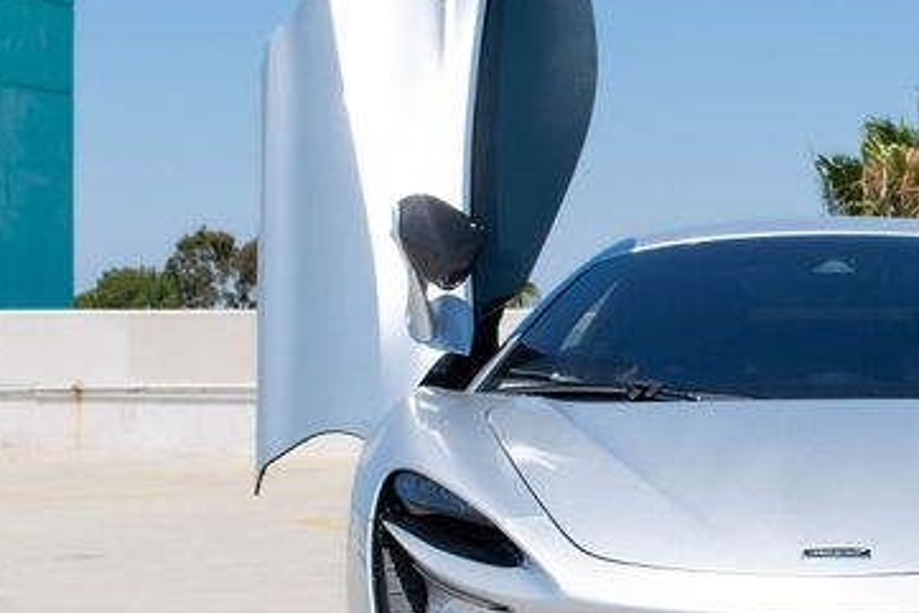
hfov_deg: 19.8
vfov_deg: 13.6
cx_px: 838
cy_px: 350
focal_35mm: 101
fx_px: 2579
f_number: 8
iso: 360
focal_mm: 23
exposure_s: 1/2000
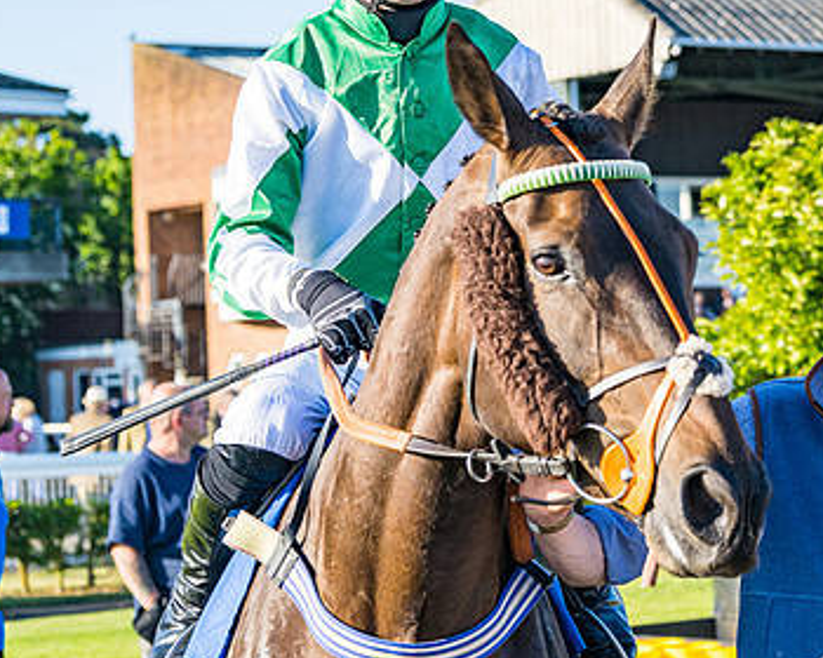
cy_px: 294
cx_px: 740
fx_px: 3093
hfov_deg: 15.0
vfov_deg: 12.1
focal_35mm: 127
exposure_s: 1/1250
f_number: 5
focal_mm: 70
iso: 200
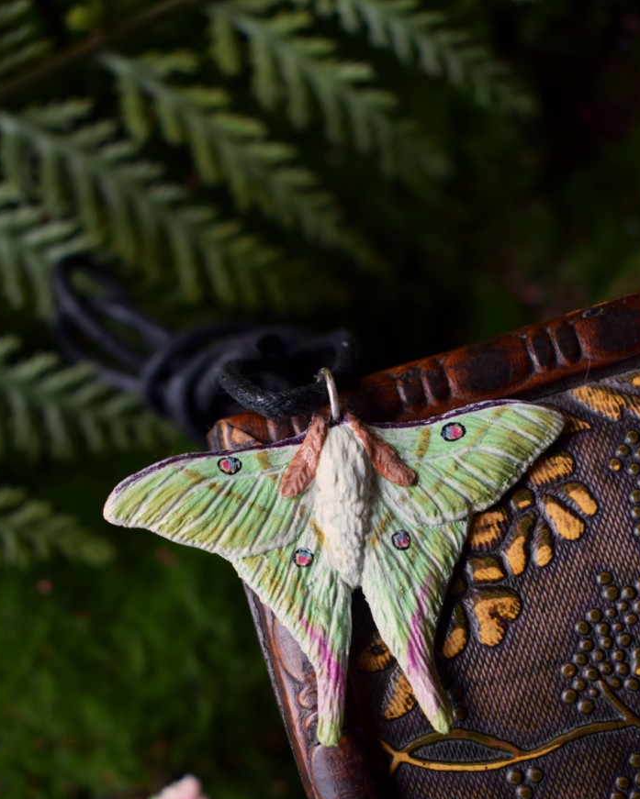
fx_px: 1586
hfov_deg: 22.8
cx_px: 326
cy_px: 513
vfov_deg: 28.2
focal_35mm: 67
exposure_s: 1/80
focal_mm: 36
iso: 400
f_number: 4.8
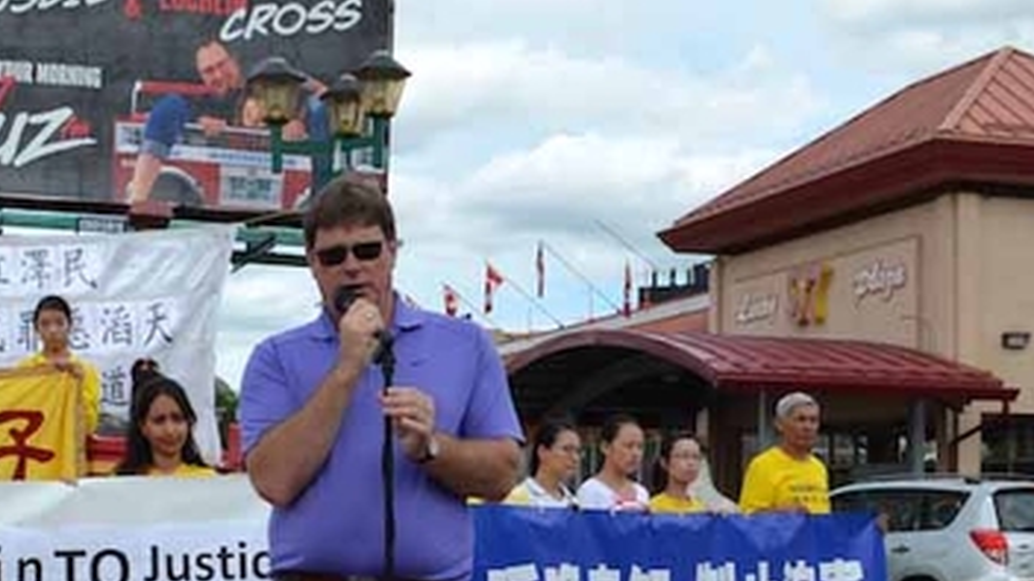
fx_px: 1755
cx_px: 163
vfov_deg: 18.7
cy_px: 433
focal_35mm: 64
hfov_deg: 31.7
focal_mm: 18
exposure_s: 1/250
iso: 110
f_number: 8
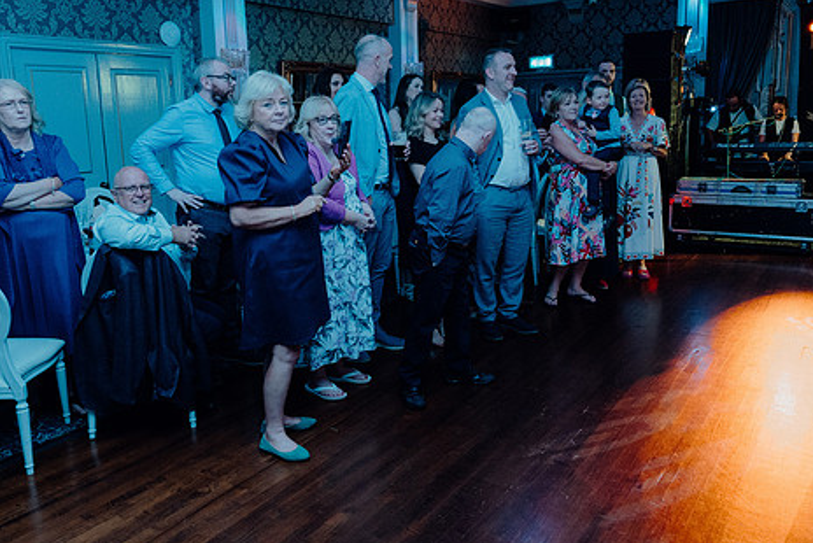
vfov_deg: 43.6
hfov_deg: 61.8
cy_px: 236
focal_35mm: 30
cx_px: 382
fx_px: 678
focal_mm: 24
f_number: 3.5
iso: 2500
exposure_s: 1/160
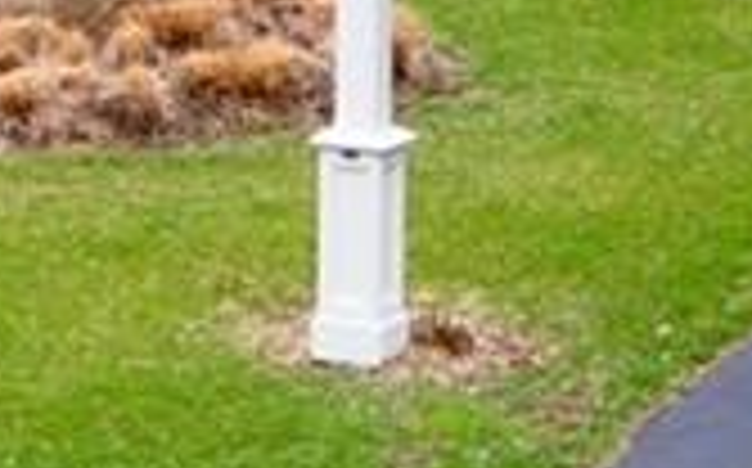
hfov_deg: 10.7
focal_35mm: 187
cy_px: -853
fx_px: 3829
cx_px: -432
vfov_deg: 6.5
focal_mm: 20
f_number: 7.1
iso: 640
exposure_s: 1/500
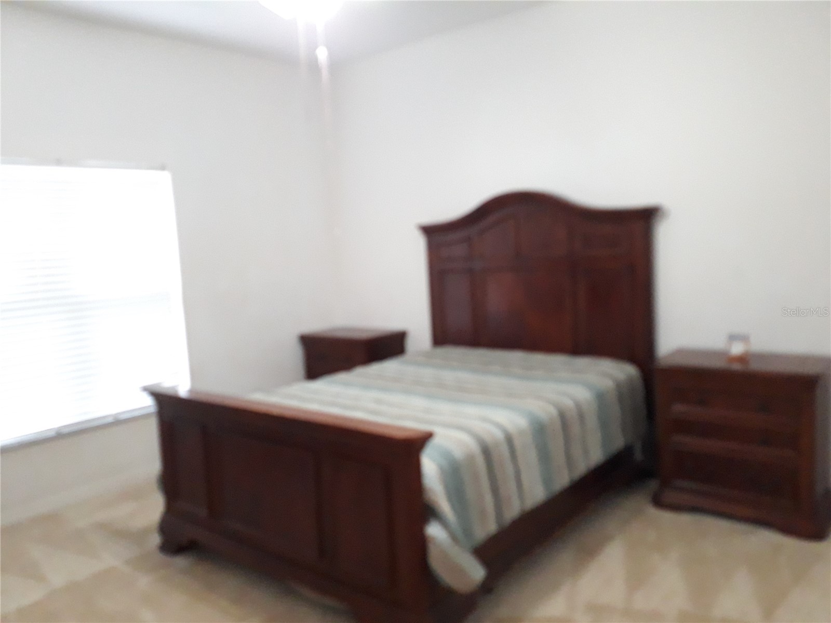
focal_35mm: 28
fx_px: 672
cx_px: 416
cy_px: 312
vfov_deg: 49.7
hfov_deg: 63.4
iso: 500
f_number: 1.7
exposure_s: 1/24
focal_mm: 3.7
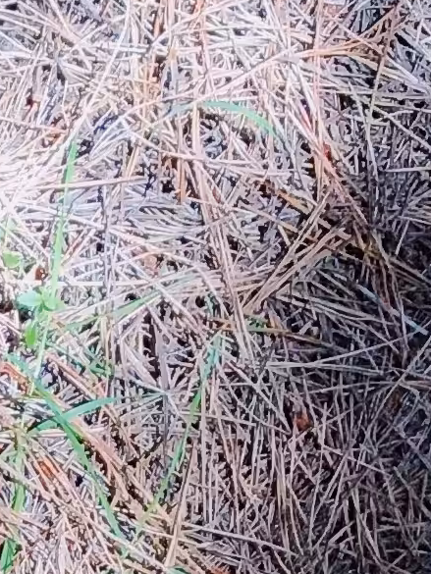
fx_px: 3203
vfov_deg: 9.5
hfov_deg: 7.2
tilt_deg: -82.7
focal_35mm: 193
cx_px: -635
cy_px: 1208
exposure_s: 1/136
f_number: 1.8
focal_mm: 3.99
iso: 20
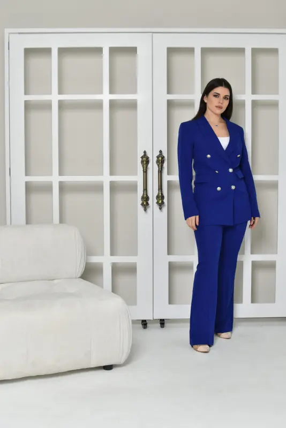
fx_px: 625
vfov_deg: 37.8
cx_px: 143
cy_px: 214
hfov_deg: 25.8
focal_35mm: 52
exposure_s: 1/200
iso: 100
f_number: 4
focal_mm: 35
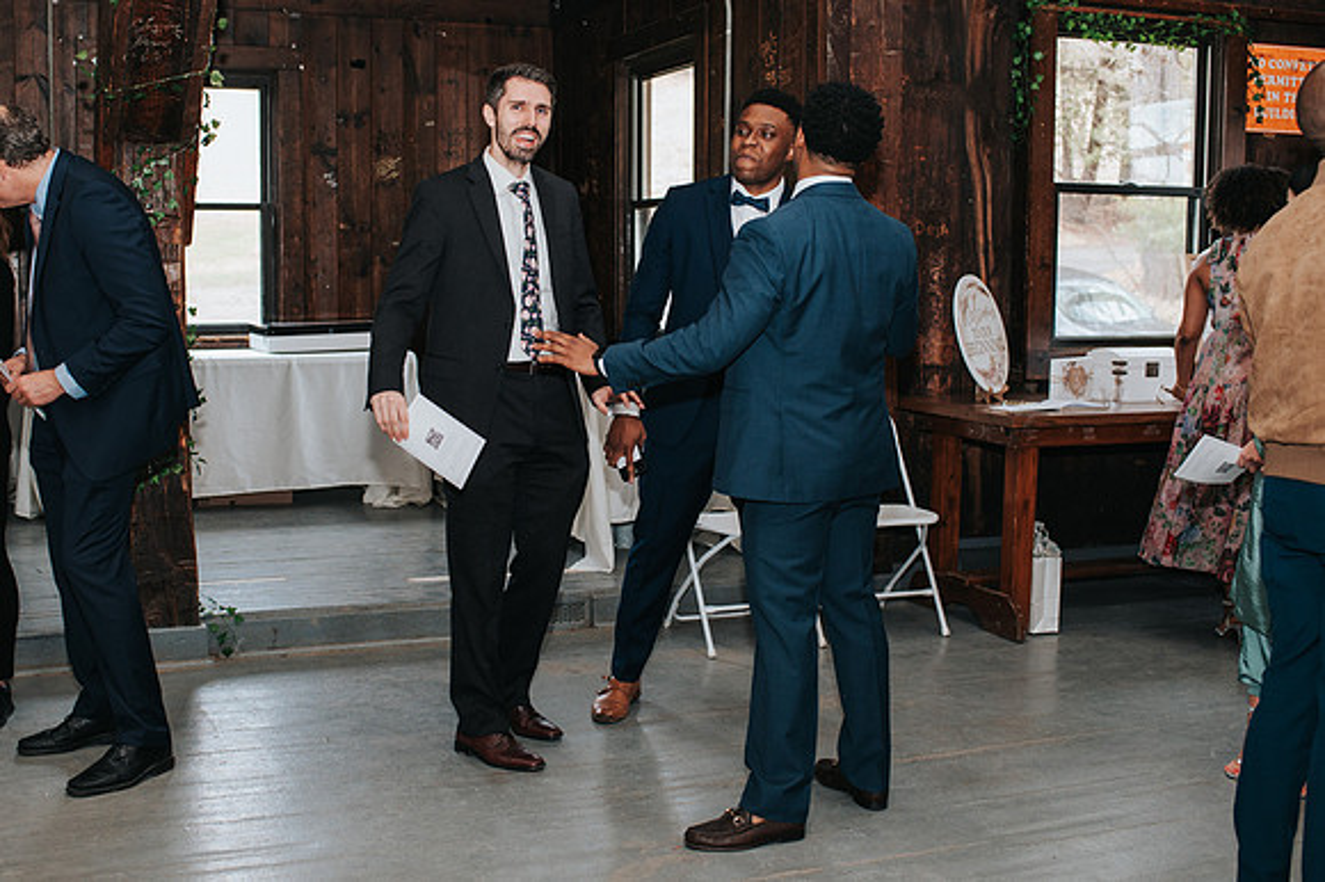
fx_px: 1559
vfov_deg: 31.6
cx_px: 572
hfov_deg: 45.9
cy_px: 414
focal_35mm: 42
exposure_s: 1/200
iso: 1000
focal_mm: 35
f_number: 3.2
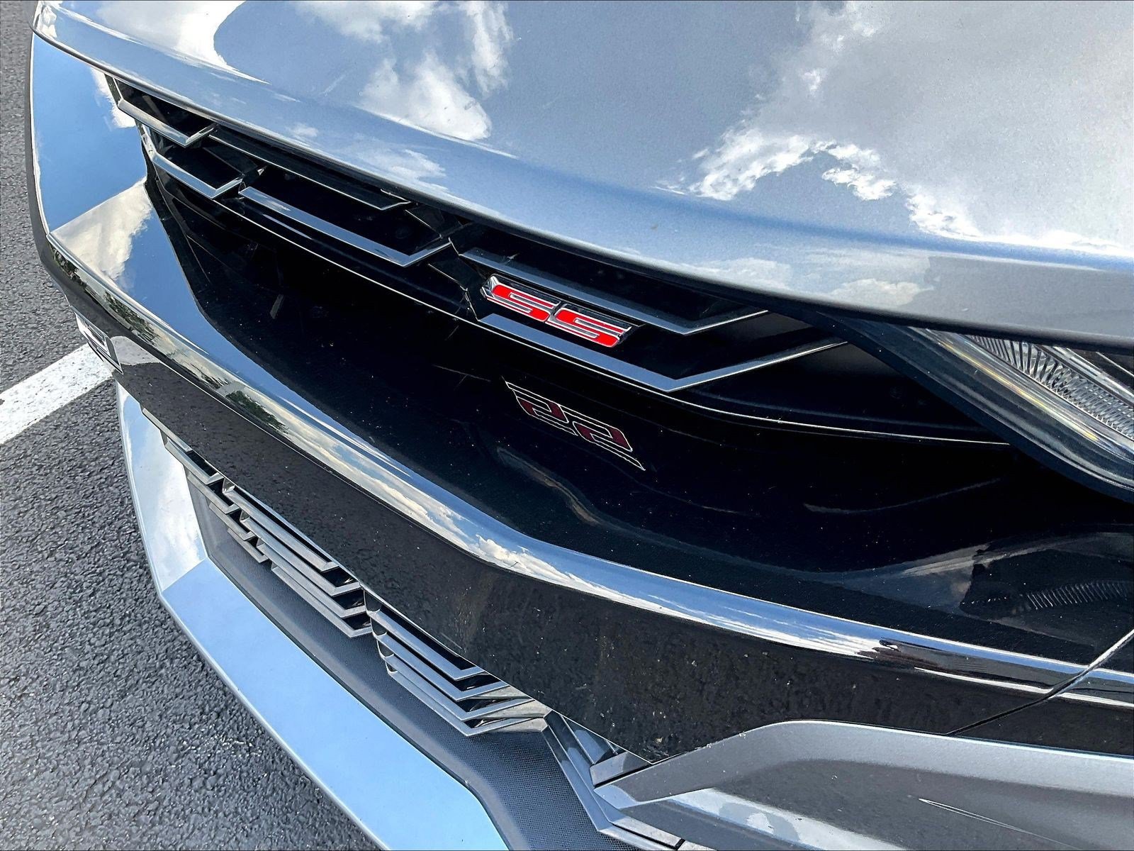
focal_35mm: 29
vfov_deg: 48.2
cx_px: 567
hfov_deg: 61.7
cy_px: 426
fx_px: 950
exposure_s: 1/167
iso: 20
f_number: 1.8
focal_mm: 3
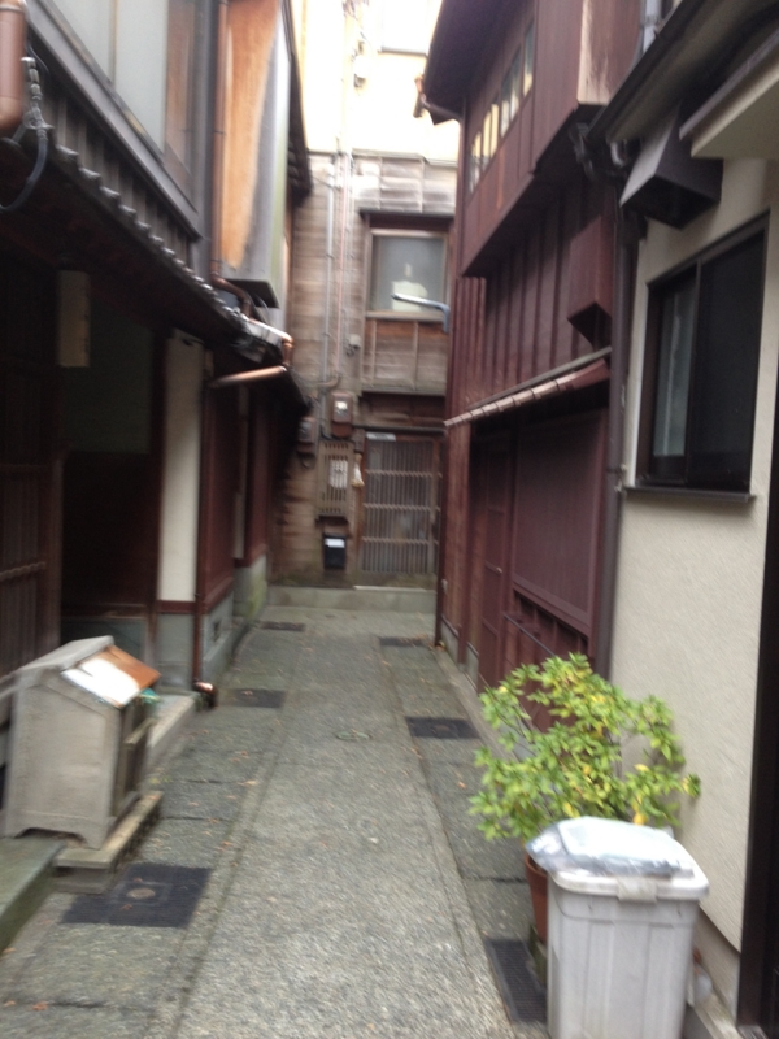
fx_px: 1050
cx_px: 390
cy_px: 520
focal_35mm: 35
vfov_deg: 52.6
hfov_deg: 40.7
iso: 80
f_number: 2.4
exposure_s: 1/20
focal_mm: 4.28
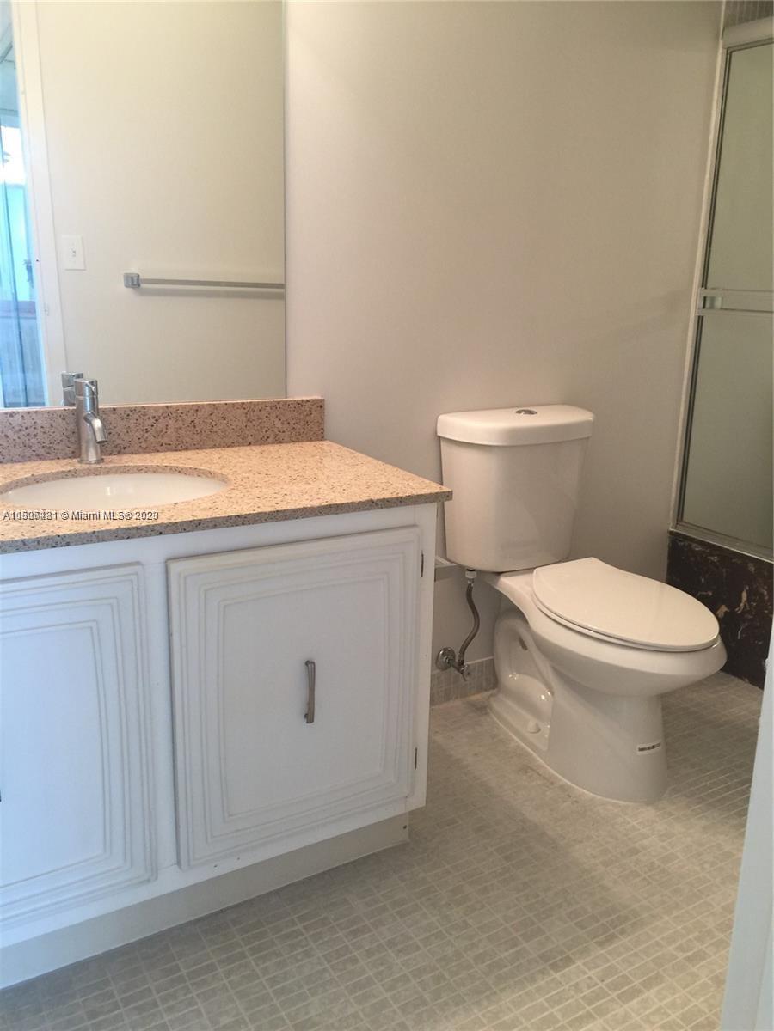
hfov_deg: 48.2
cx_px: 387
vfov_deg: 61.7
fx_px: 865
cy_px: 516
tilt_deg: -14.0
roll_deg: -2.1
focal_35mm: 29
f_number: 2.2
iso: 32
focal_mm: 4.15
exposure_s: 1/15
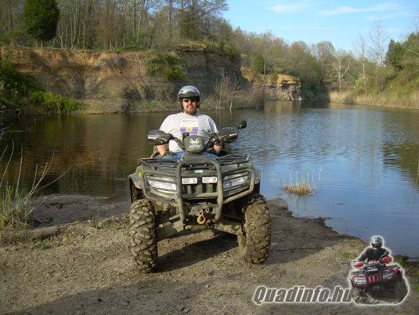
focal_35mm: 38
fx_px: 460
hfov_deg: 49.0
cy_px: 158
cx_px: 210
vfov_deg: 37.7
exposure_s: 1/420
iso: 50
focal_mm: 6.3
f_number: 2.8
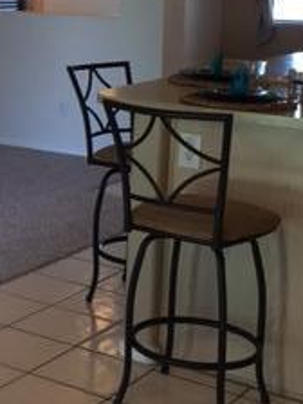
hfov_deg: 17.0
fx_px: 969
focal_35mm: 83
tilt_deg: -7.2
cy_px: 88
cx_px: -61
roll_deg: -0.3
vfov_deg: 23.3
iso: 80
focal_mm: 4.15
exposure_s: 1/30
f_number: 2.2
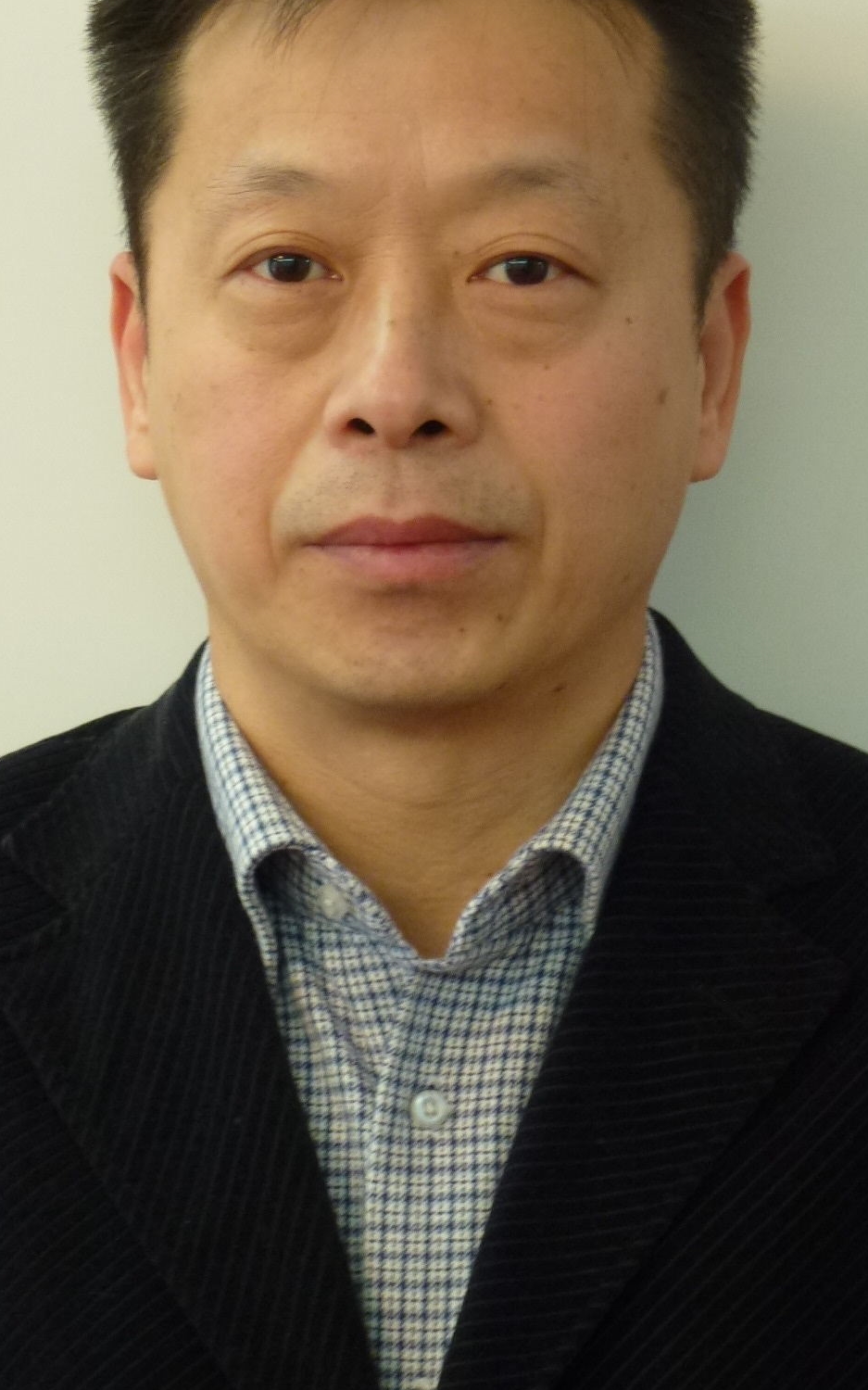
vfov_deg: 18.9
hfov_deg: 11.9
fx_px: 4165
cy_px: 533
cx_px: 434
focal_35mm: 110
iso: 250
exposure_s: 1/4
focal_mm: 13.6
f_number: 4.7
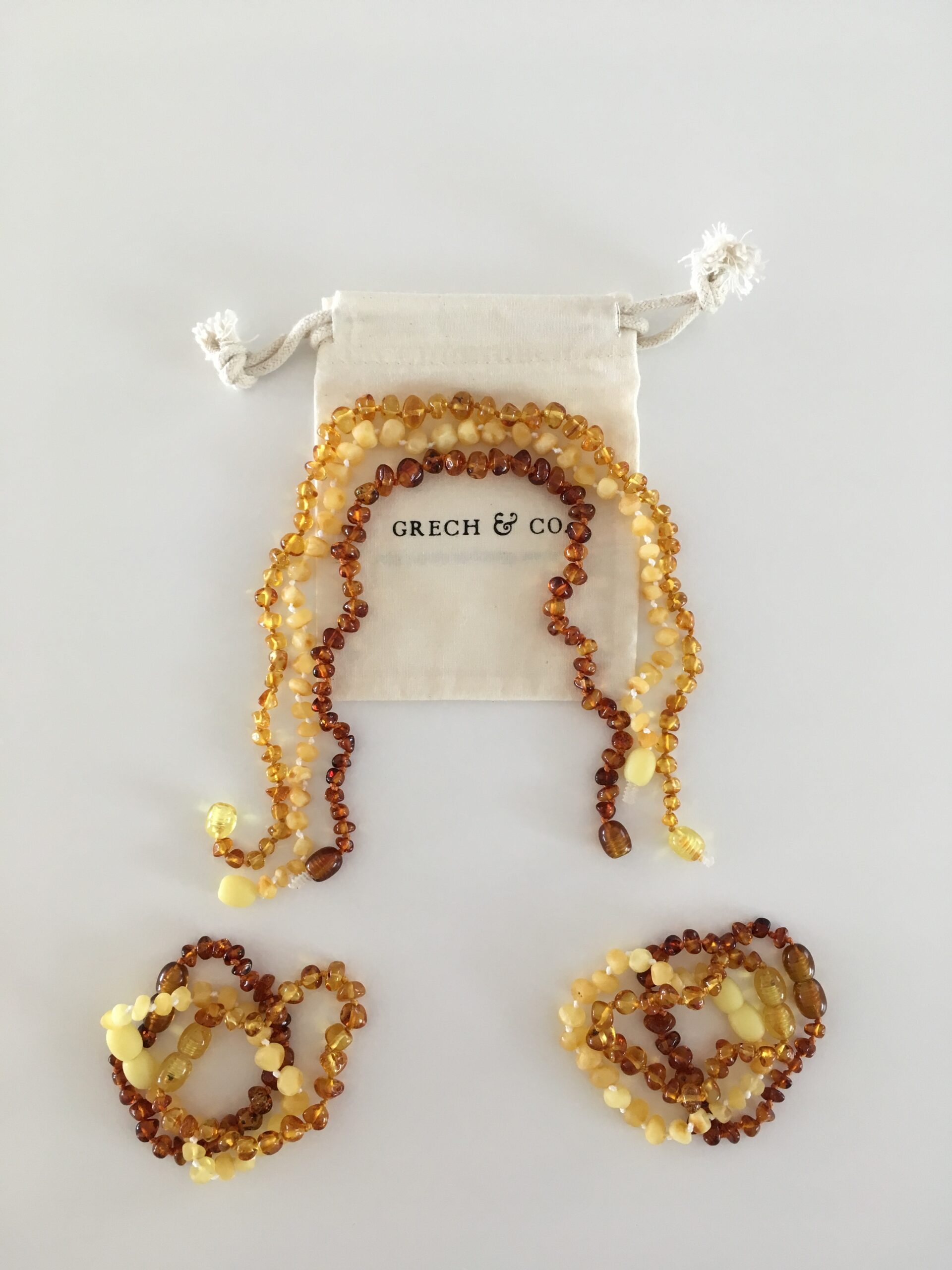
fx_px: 1063
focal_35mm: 29
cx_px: 476
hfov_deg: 48.2
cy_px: 635
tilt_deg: -85.6
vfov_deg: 61.7
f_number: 2.2
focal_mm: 4.15
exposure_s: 1/33
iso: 40
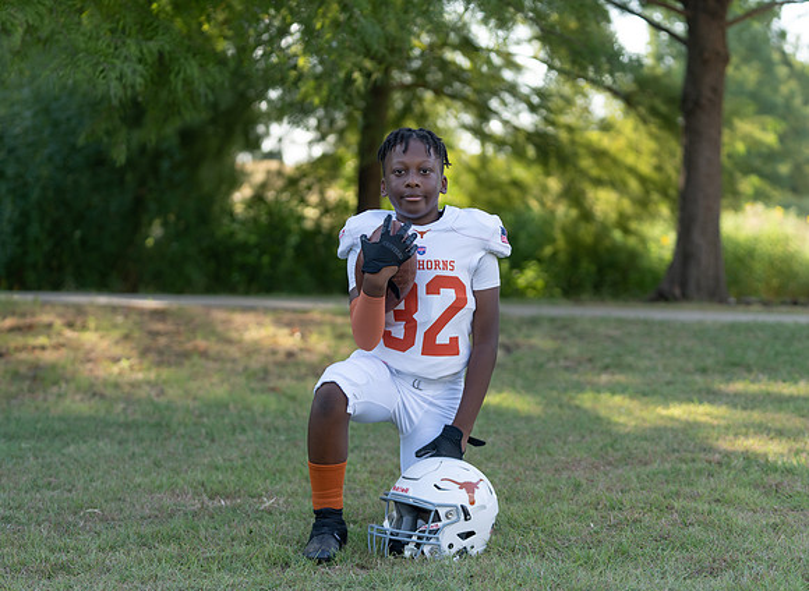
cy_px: 291
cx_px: 450
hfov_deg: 22.9
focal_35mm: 86
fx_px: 2001
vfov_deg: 16.8
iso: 125
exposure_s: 1/400
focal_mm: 77
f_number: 2.8
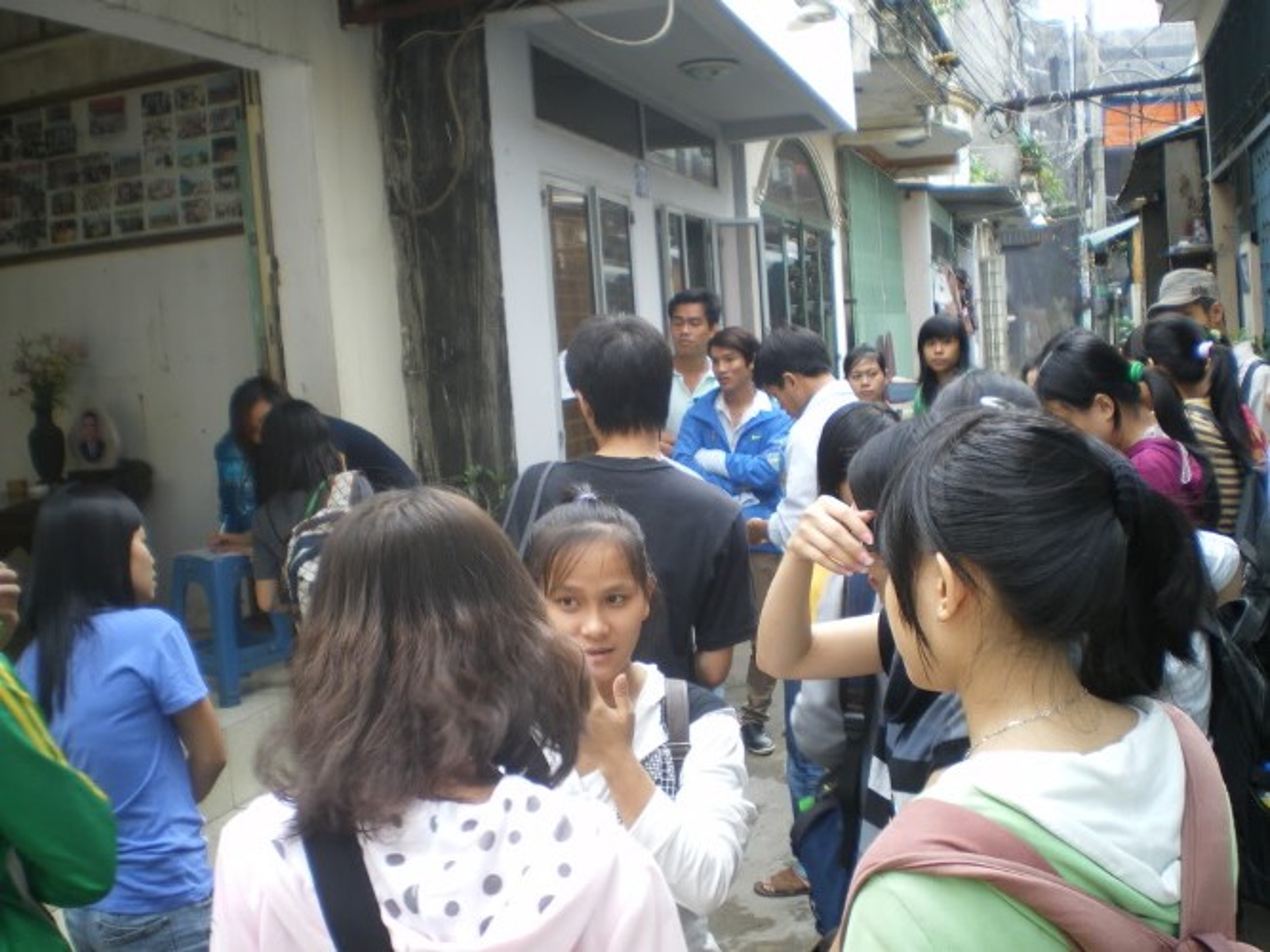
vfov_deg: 39.6
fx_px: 1321
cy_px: 476
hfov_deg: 51.4
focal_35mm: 36
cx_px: 635
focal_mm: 6.3
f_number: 3.1
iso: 100
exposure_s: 1/50
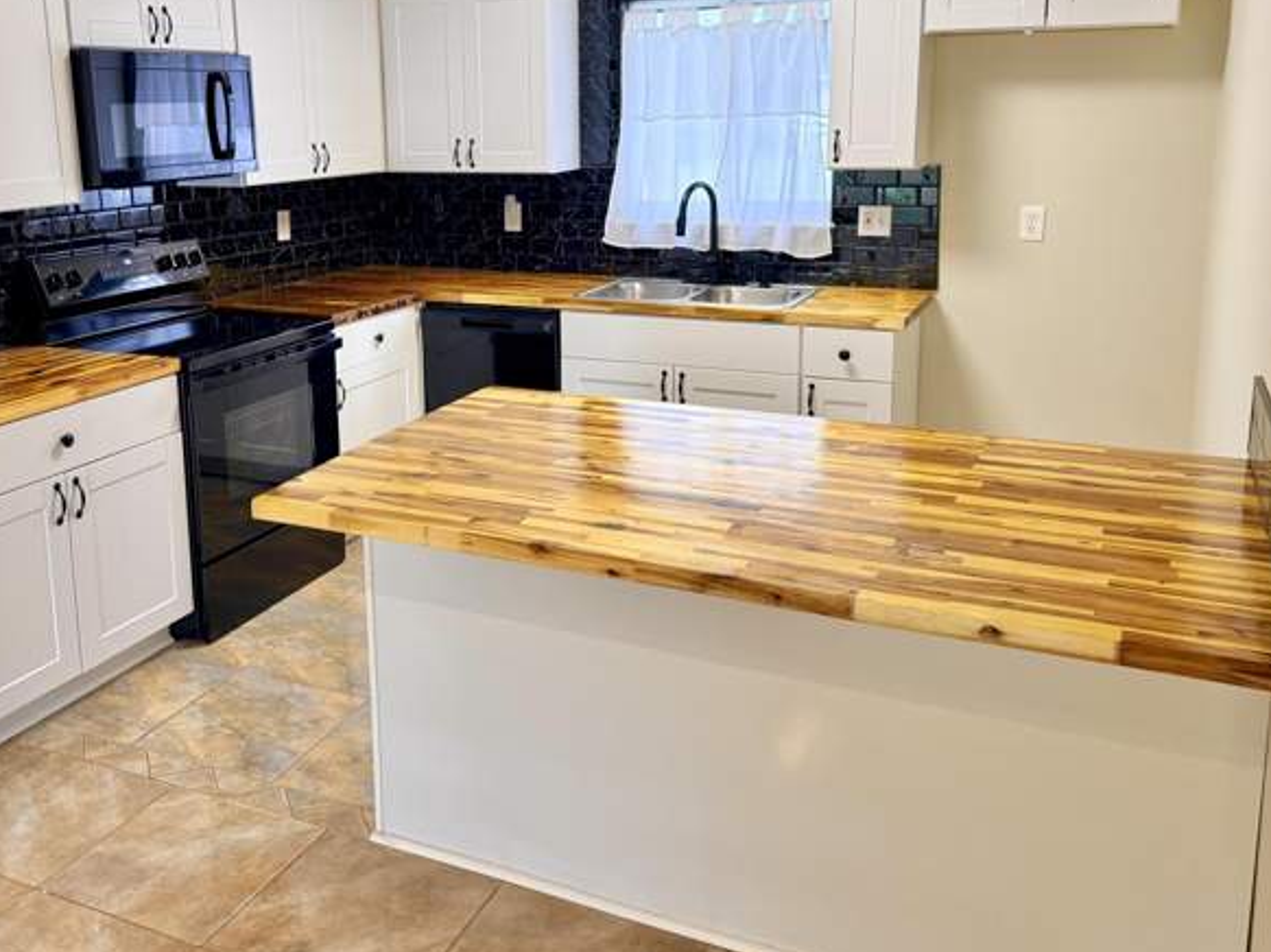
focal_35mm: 33
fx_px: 1211
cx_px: 500
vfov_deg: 42.4
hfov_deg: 54.9
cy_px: 325
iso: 160
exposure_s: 1/120
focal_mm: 6.76
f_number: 1.78
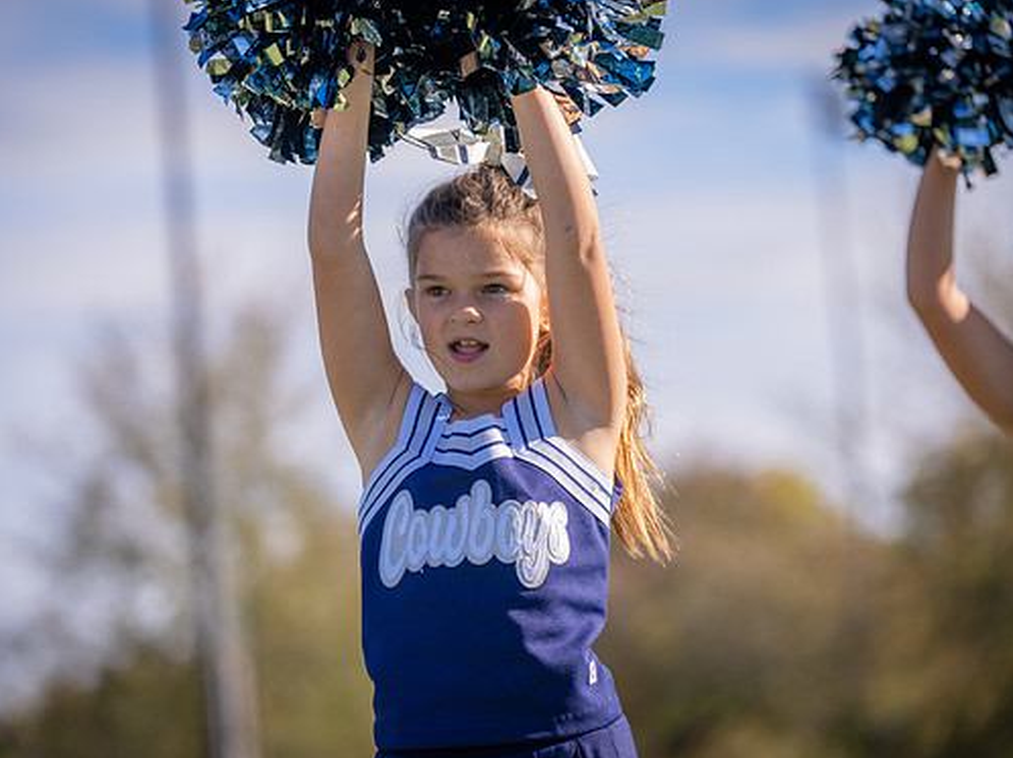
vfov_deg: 10.0
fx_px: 4329
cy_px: 375
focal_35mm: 148
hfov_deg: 13.3
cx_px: 472
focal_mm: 132
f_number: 2.8
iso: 100
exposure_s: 1/1000
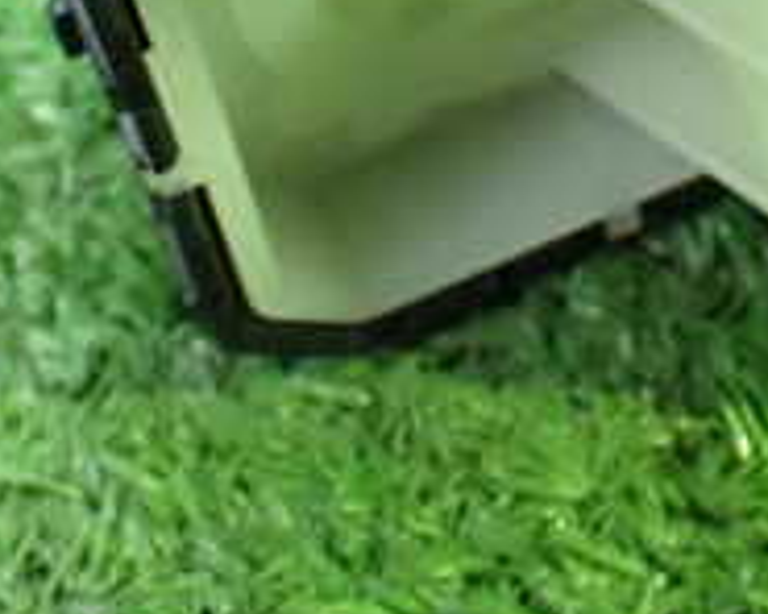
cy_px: -286
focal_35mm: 130
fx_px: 2955
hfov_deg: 14.7
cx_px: 664
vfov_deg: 11.4
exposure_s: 1/40
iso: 1250
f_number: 2.8
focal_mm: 7.31
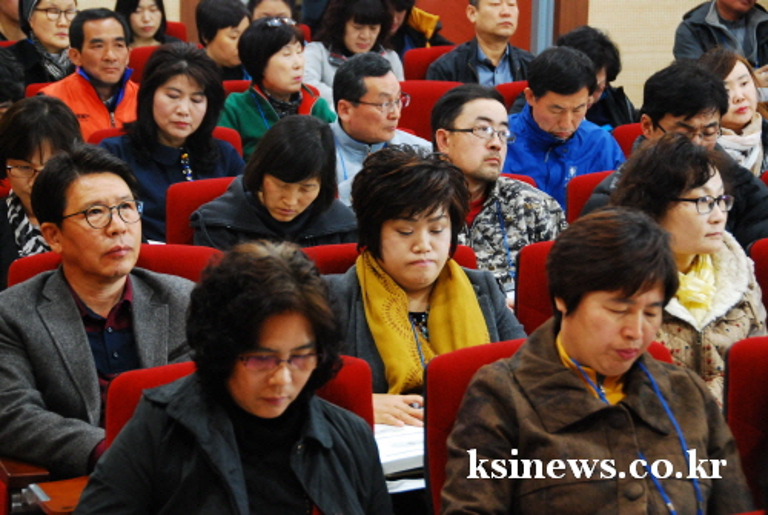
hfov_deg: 19.4
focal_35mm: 105
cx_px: 384
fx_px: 2243
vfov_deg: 13.1
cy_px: 258
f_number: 5
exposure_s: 1/25
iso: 1250
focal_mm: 70
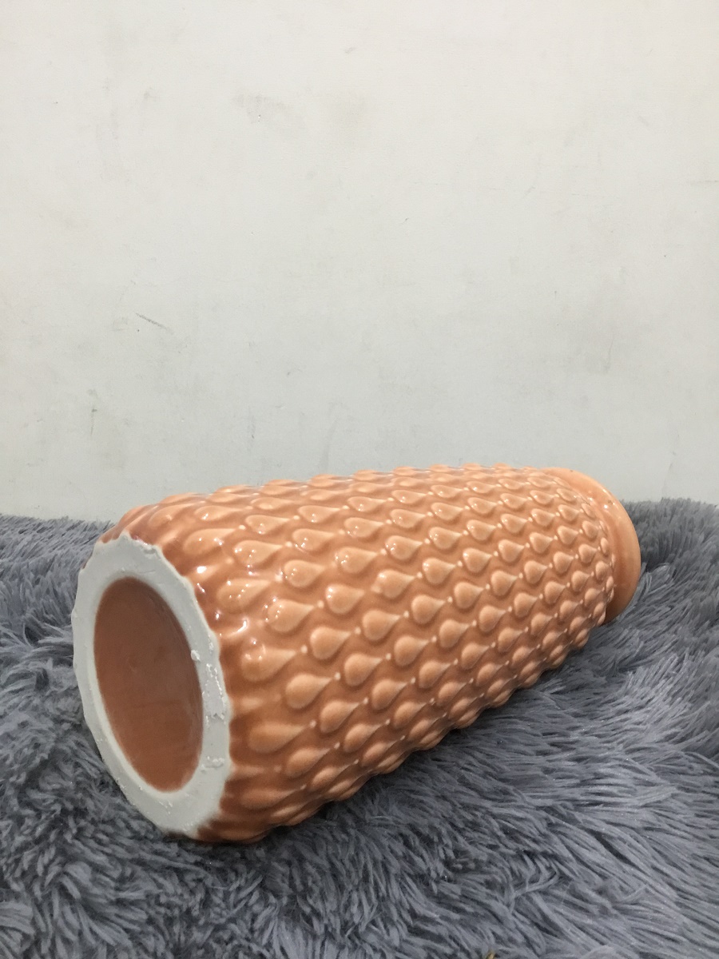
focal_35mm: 31
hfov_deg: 45.4
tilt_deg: -13.9
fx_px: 859
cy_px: 480
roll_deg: +2.6
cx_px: 360
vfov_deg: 58.4
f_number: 2.4
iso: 125
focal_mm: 3.3
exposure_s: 1/33
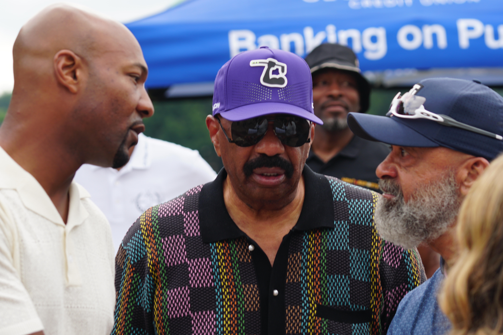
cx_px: 252
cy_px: 168
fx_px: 2368
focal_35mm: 170
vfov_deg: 8.1
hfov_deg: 12.1
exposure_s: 1/200
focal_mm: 113
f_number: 5
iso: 100
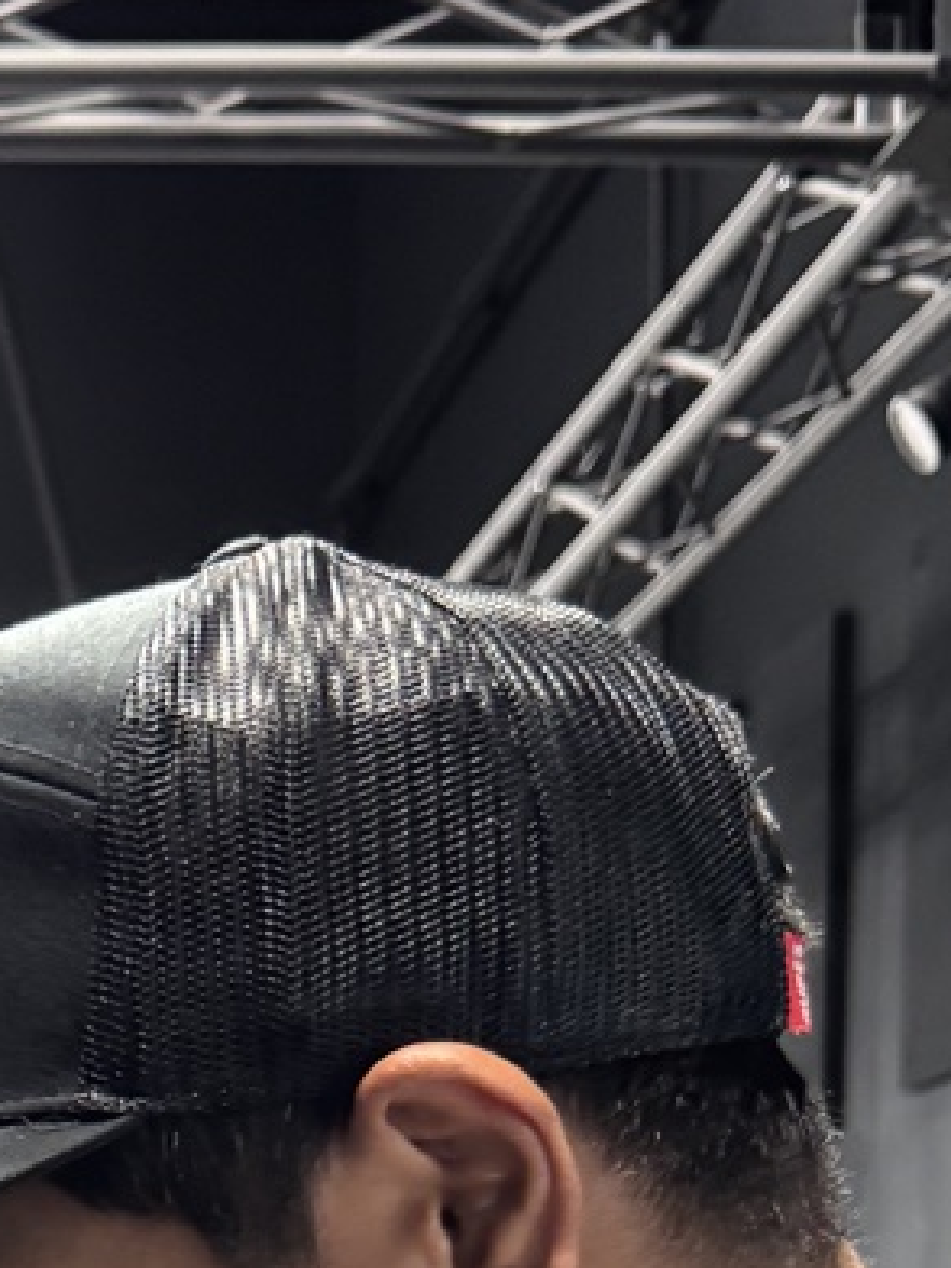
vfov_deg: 18.1
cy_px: 1850
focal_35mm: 98
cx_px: -294
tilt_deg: -4.5
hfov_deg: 14.4
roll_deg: +0.3
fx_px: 3590
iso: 320
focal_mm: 6.76
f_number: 1.78
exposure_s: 1/60
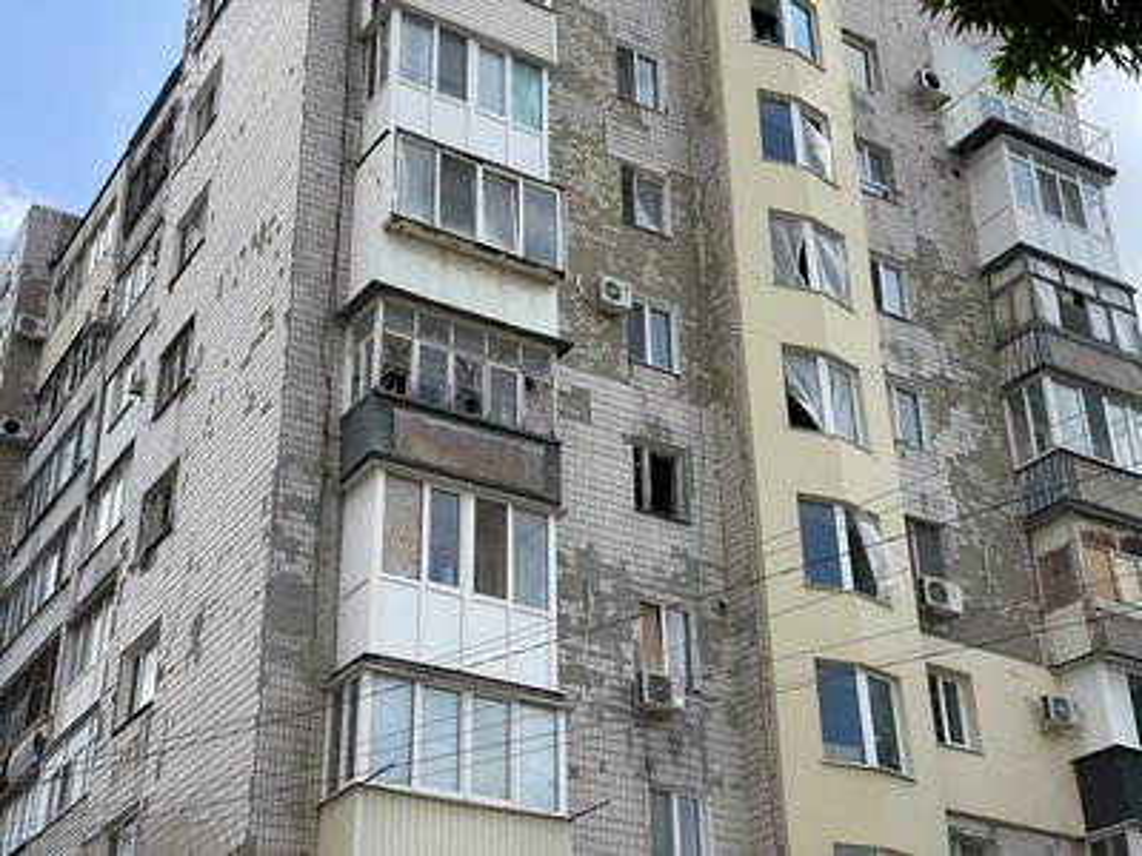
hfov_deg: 36.8
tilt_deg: +30.4
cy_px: 428
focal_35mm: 52
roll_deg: +1.1
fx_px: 1716
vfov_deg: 28.0
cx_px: 571
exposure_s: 1/1653
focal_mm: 6
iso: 25
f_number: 2
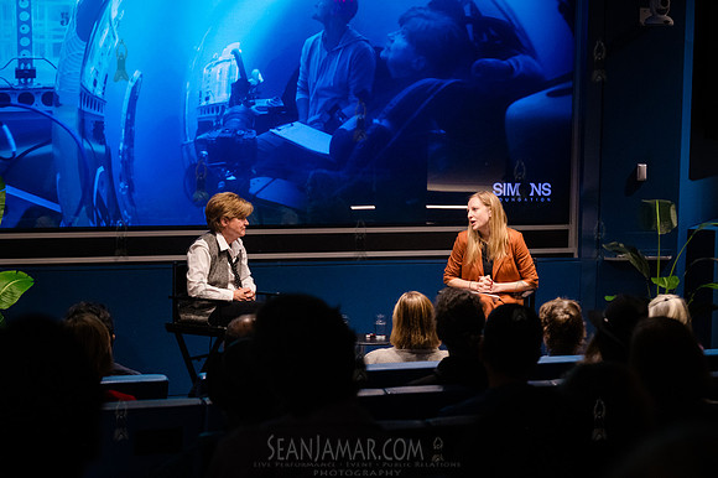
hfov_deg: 25.5
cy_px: 239
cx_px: 363
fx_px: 1589
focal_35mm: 80
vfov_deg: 17.1
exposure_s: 1/160
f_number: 4
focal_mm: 78
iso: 8000
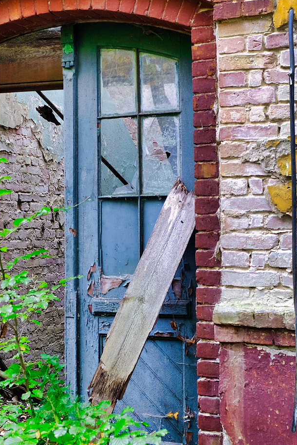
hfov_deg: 25.0
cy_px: 243
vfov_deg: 36.8
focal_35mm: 54
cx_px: 120
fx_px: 668
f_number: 3.2
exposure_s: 1/60
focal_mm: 20.5
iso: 200
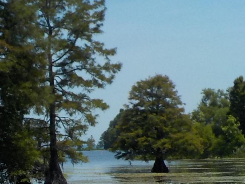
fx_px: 863
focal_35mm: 122
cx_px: -60
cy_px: 169
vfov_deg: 12.0
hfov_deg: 15.5
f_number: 3.3
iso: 125
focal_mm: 4.1
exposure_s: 1/1600
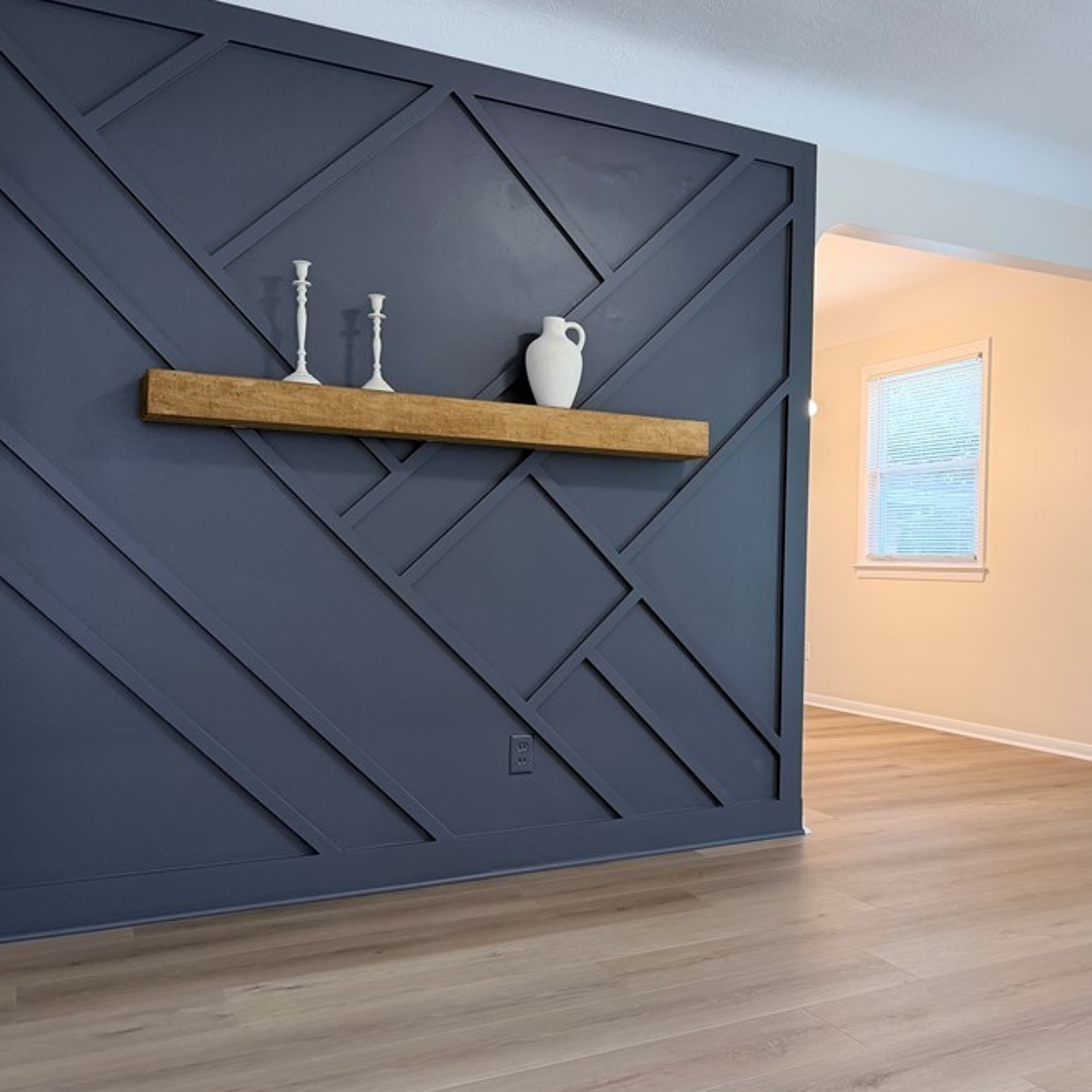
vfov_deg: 49.7
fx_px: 1178
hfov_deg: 48.3
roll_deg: -0.2
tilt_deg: -0.7
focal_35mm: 33
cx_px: 787
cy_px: 584
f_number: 1.78
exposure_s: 1/60
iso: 125
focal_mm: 6.76
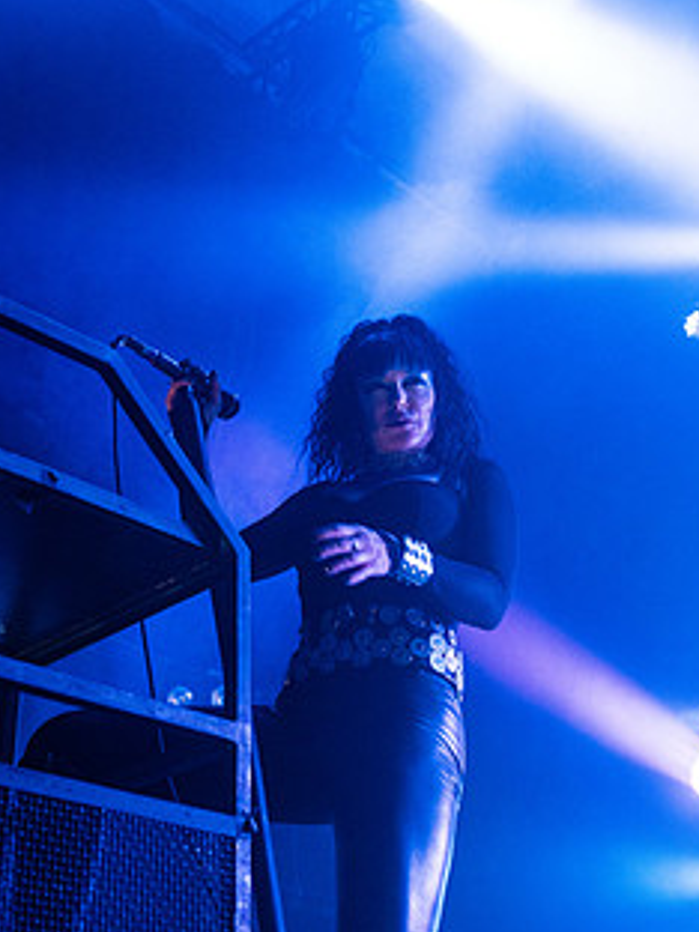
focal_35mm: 50
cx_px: 352
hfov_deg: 29.1
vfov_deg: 38.2
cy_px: 469
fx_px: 1346
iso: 3200
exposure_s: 1/320
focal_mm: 36
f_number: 4
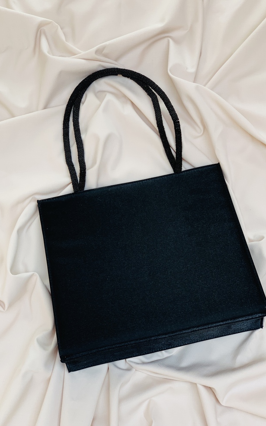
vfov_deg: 36.3
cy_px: 211
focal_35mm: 56
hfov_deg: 23.1
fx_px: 650
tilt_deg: -74.6
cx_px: 136
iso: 25
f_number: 2.4
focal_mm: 6
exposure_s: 1/122
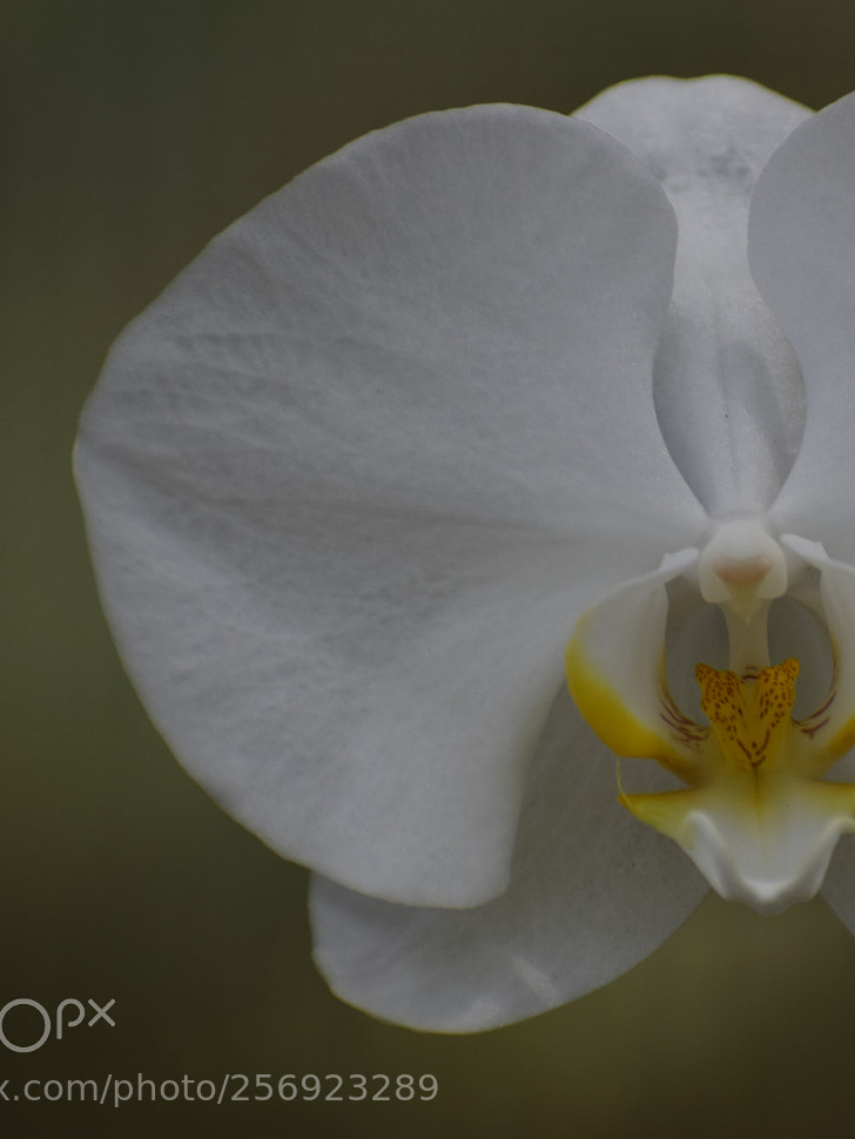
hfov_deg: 2.8
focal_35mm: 523
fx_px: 17216
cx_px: 763
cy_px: 554
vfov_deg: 3.8
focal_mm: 220
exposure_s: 1/400
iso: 200
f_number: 5.6
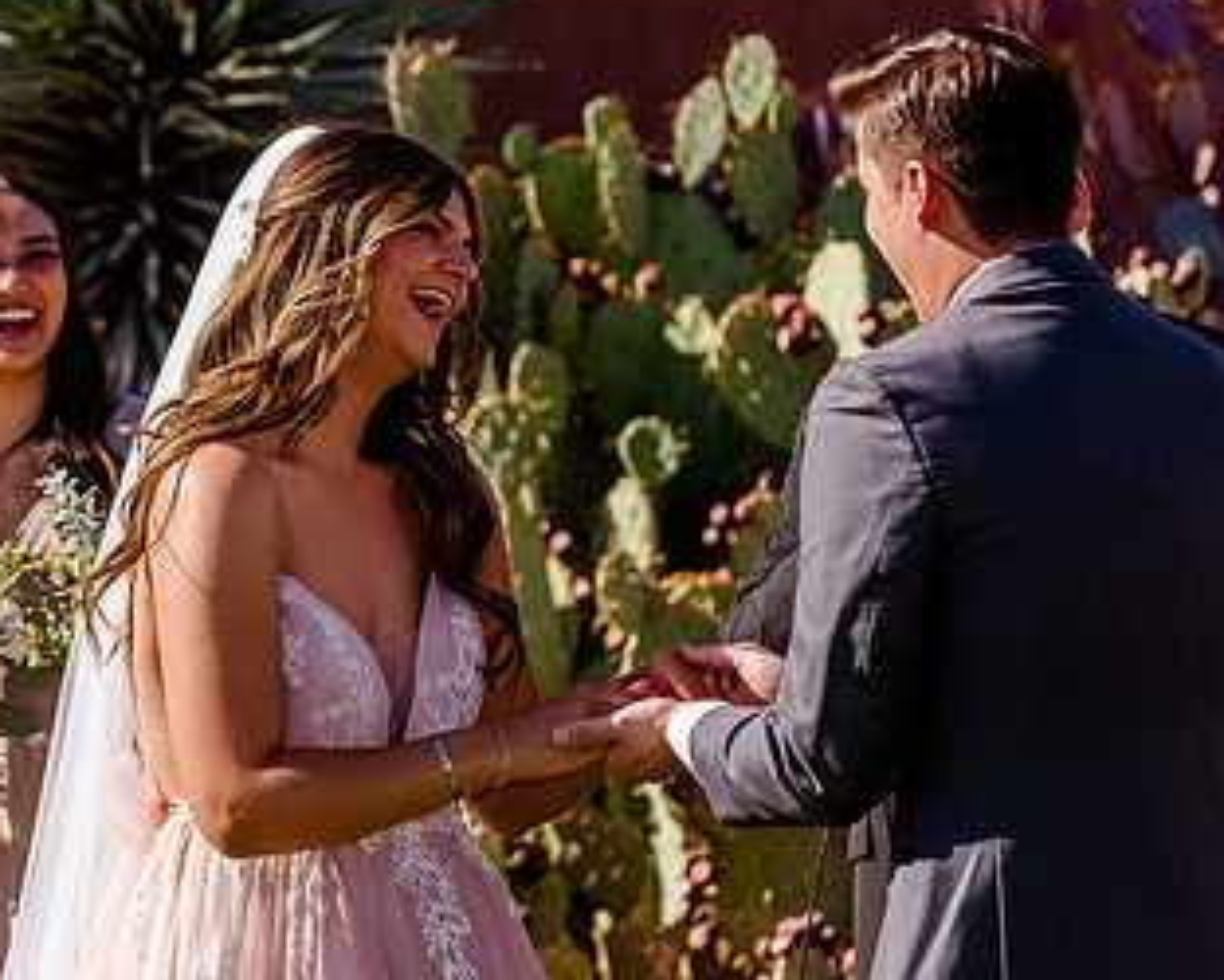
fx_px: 8663
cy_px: 368
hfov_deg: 8.1
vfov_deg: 6.5
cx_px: 253
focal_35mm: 239
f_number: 5
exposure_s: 1/800
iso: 200
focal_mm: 130
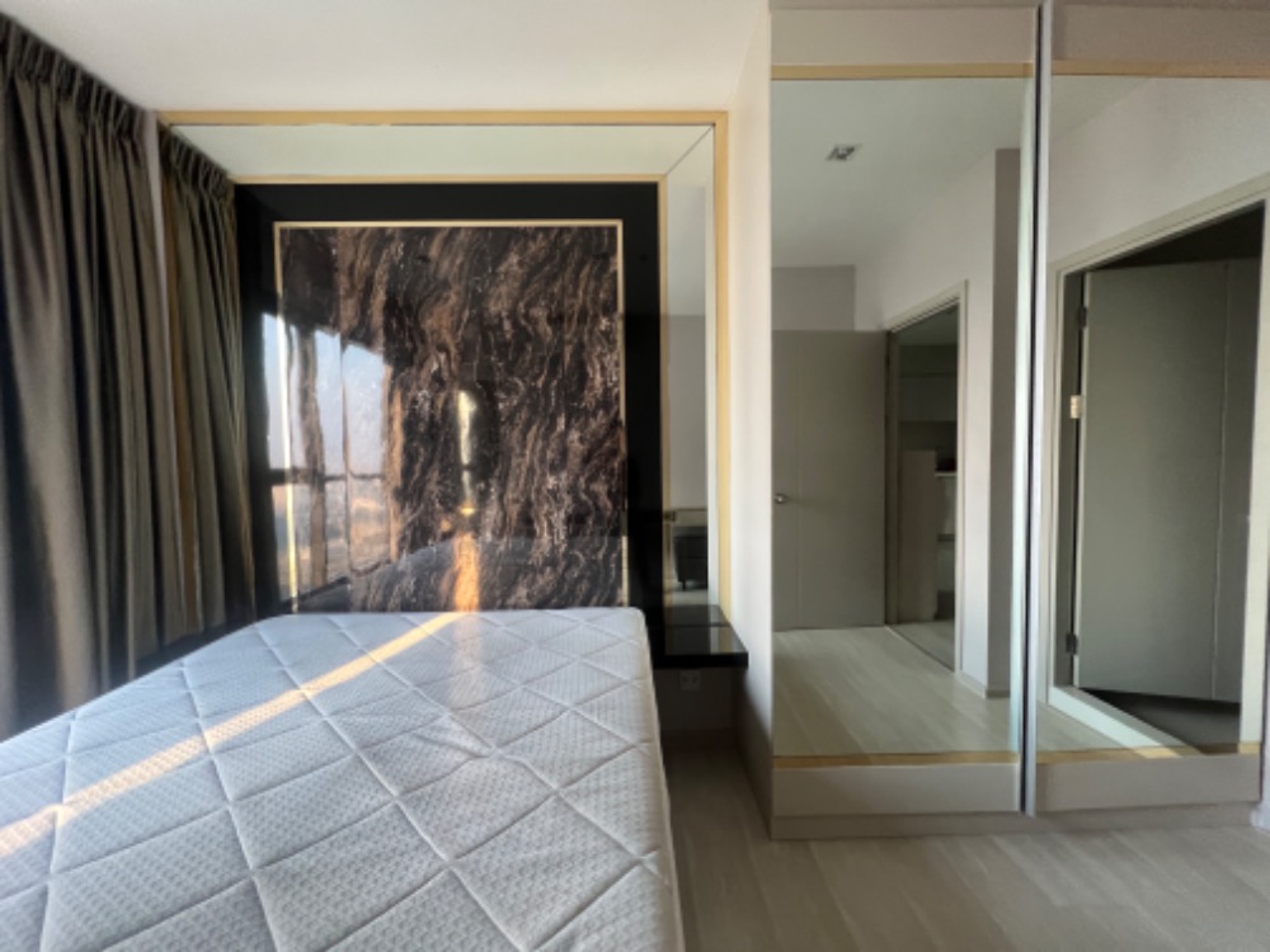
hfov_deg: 106.2
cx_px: 635
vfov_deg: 89.9
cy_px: 476
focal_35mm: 13
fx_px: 477
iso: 250
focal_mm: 1.57
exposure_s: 1/88
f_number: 1.8
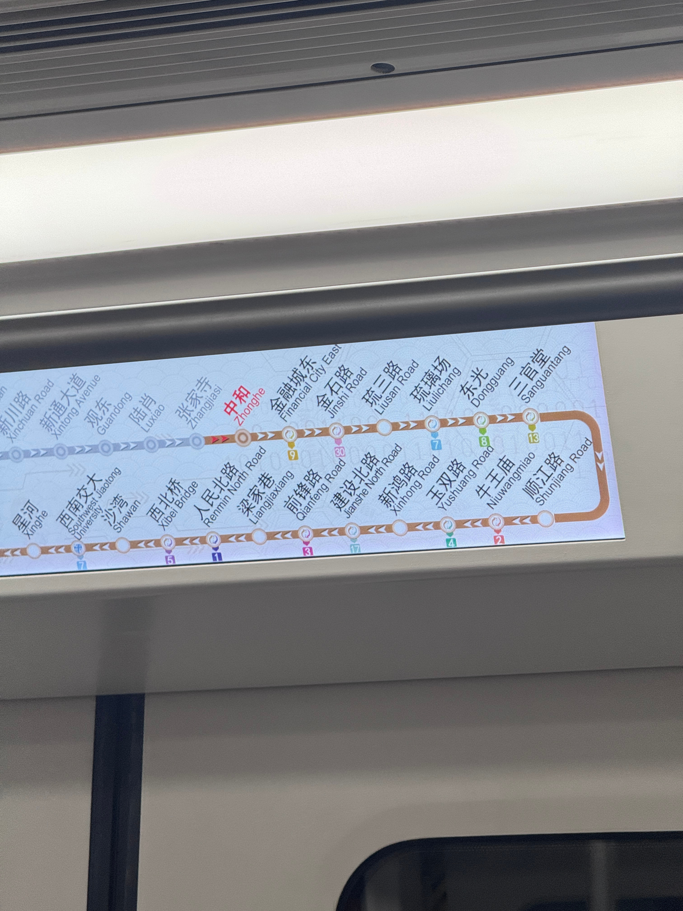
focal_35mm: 120
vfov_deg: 16.4
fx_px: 3157
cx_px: 342
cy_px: 456
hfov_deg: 12.3
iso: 125
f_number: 2.8
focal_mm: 15.66
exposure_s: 1/98
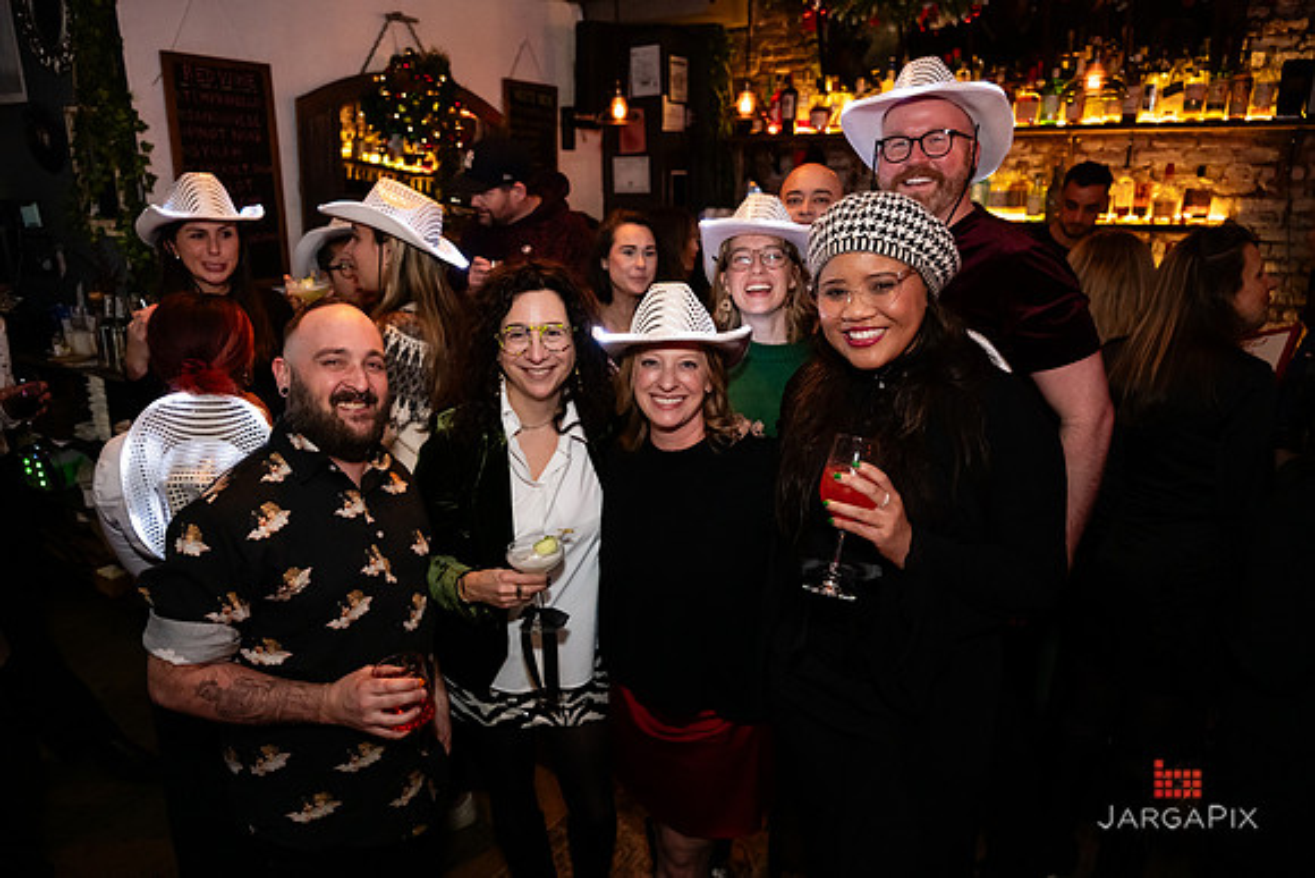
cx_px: 658
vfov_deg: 52.5
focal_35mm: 24
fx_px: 889
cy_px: 439
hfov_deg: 72.9
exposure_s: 1/125
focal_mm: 24
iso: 3200
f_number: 3.2
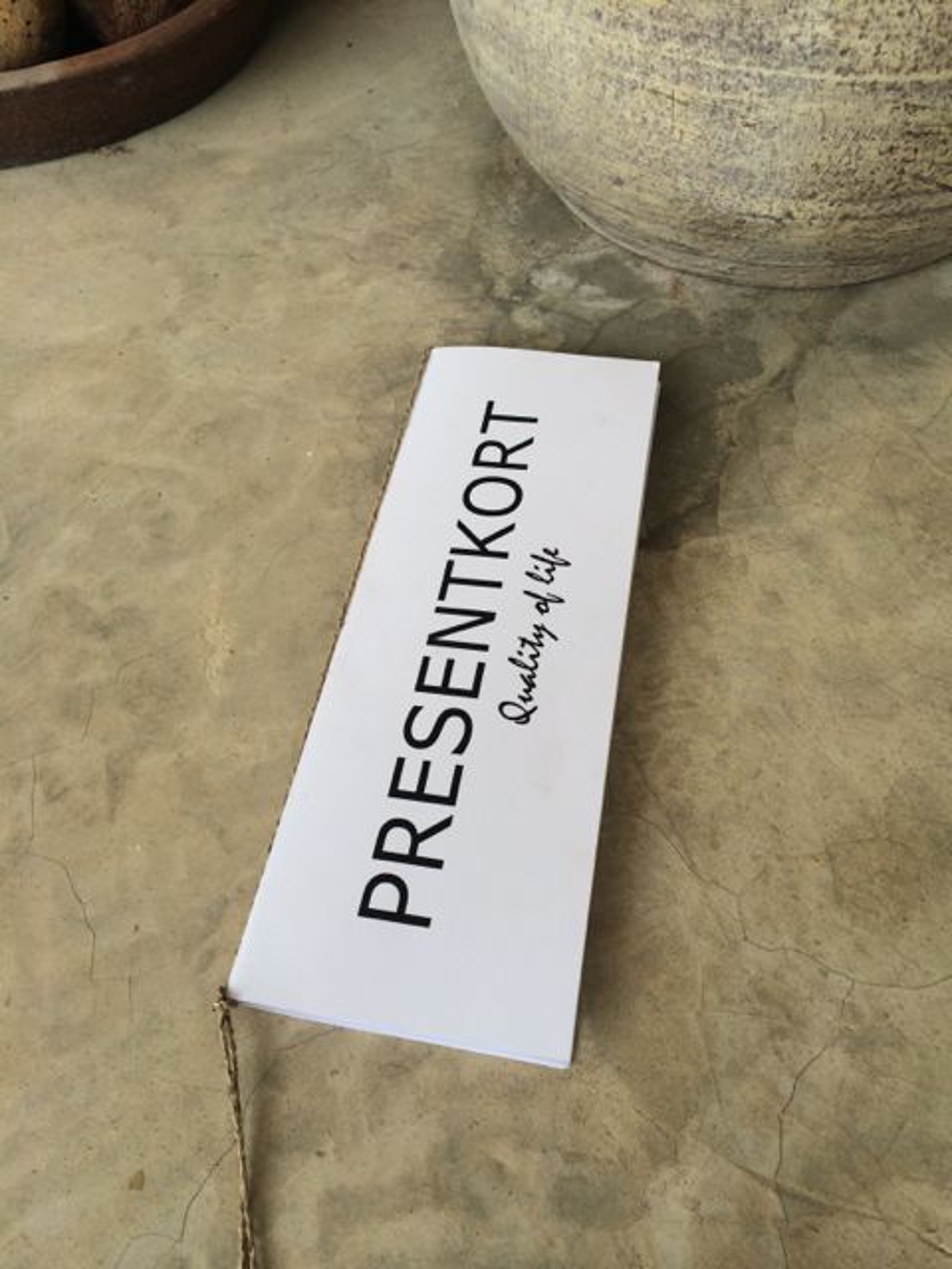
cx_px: 476
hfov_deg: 46.8
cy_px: 634
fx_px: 1100
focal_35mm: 30
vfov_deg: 60.0
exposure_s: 1/733
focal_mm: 4.12
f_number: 2.2
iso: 32
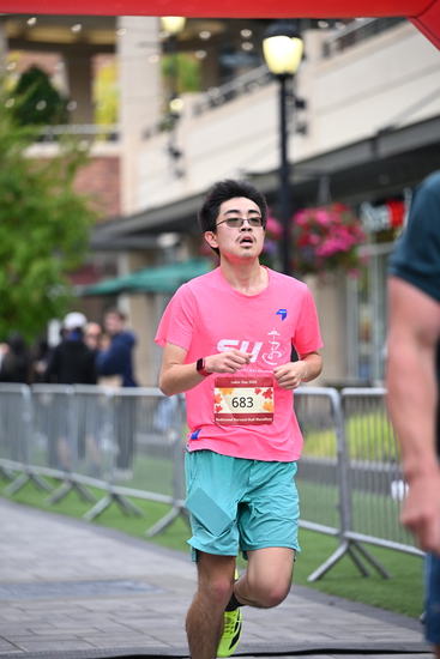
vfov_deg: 15.2
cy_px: 330
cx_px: 220
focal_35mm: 135
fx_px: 2473
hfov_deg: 10.2
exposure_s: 1/1600
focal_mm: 135
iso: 1000
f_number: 2.8
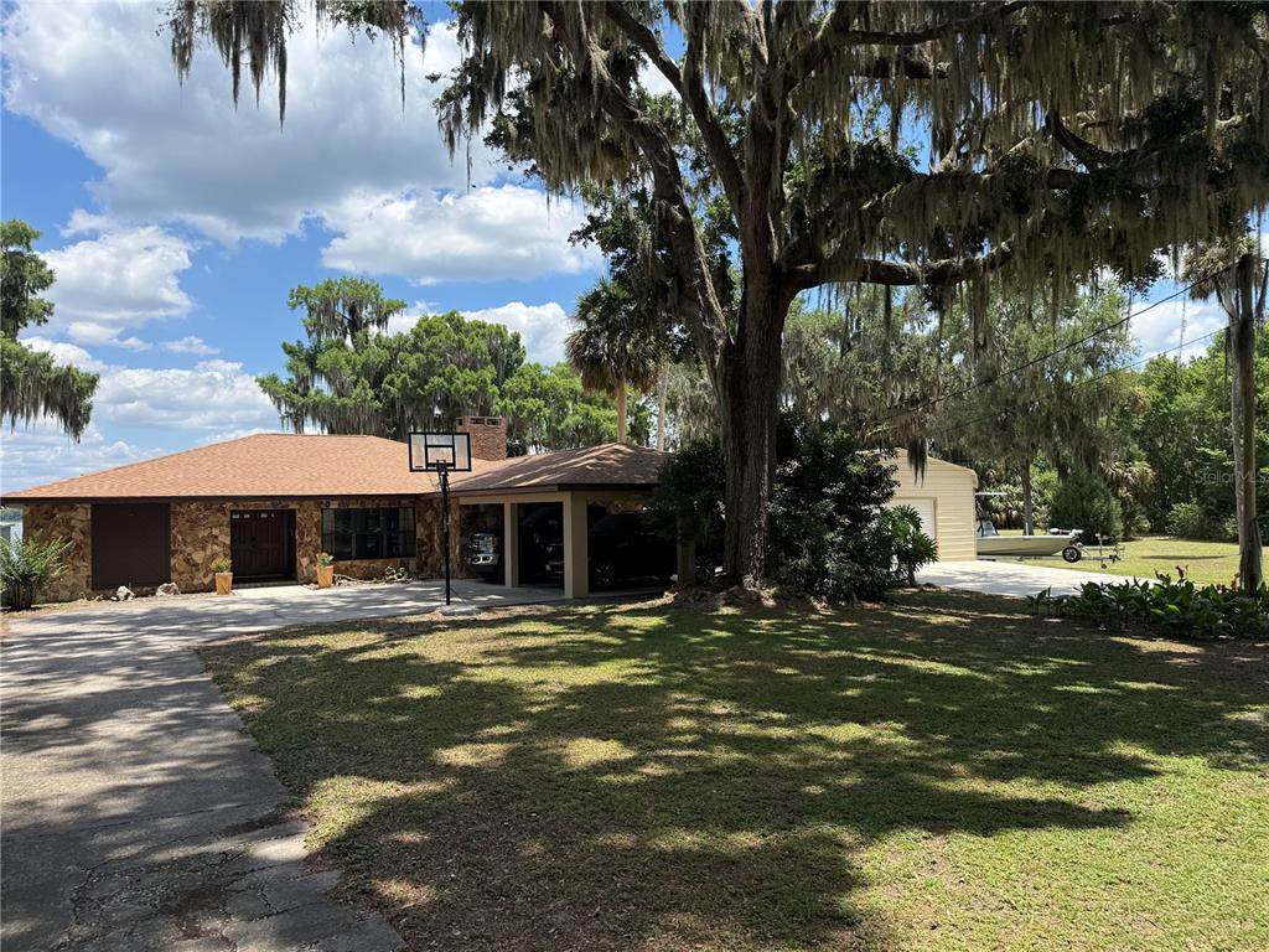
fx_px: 880
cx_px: 634
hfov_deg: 71.6
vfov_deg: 56.8
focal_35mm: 24
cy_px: 476
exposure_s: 1/3279
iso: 80
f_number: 1.78
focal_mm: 6.76
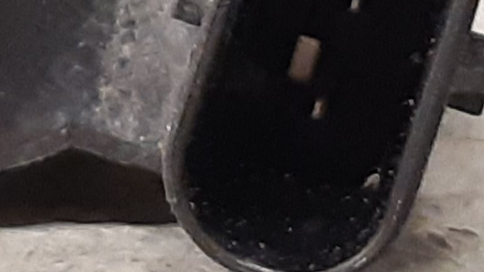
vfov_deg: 15.9
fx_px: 950
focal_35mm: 74
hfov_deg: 28.6
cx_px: 213
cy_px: -18
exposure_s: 1/25
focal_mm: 3.93
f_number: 1.7
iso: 200
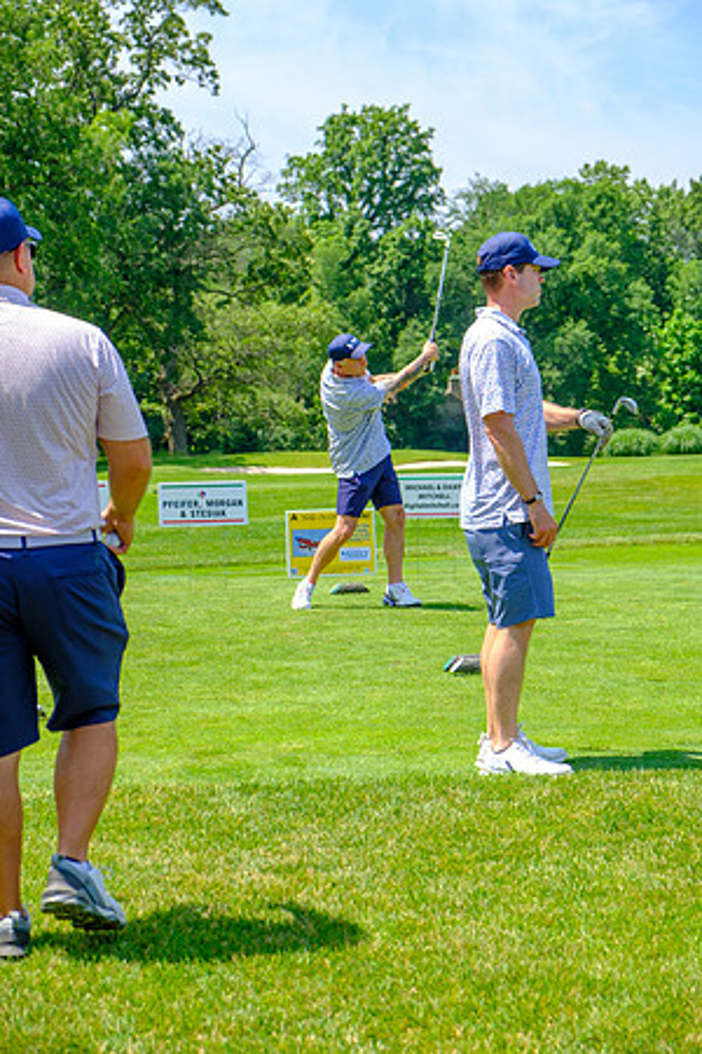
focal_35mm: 69
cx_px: 351
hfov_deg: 19.7
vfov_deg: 29.2
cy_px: 527
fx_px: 2018
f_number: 5
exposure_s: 1/500
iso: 200
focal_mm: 46.3
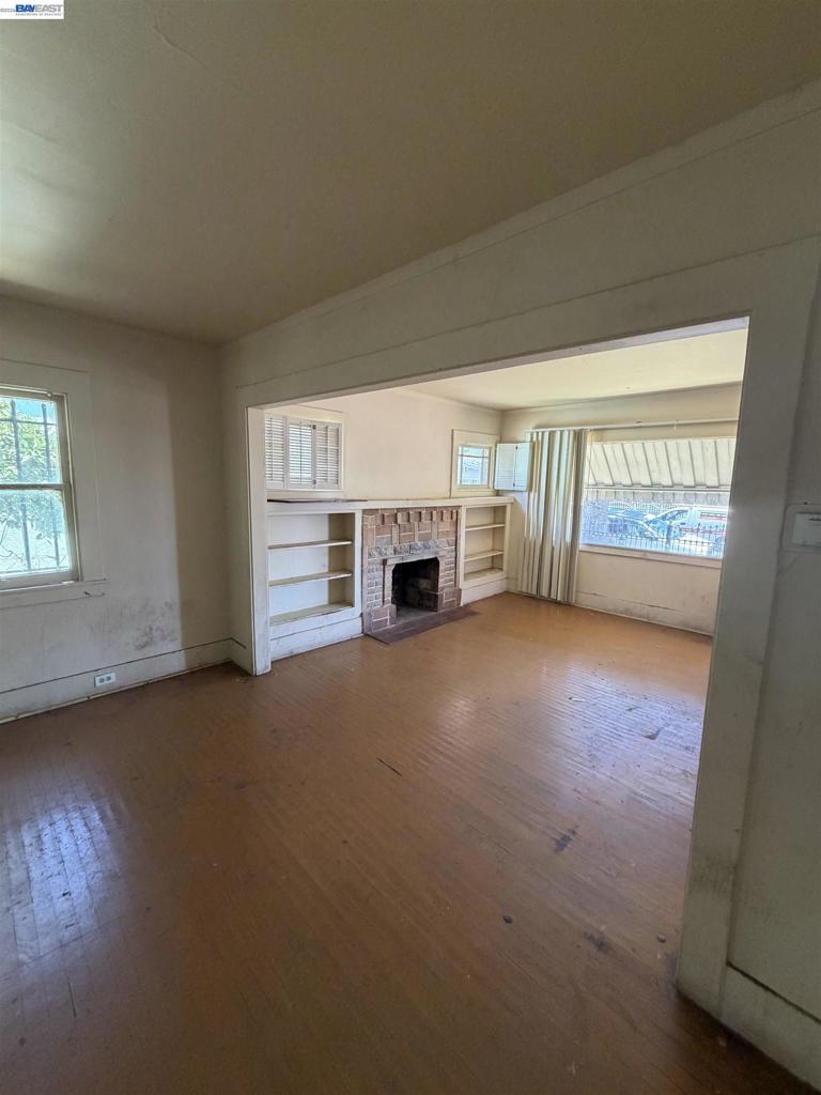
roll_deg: -0.3
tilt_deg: -7.9
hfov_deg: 85.7
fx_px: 443
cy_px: 548
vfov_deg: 102.1
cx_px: 410
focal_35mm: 14
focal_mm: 2.22
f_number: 2.2
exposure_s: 1/96
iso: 320
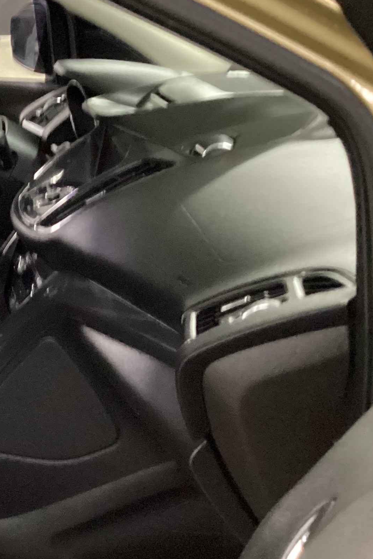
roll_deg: +2.7
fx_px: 1026
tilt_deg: -24.5
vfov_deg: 30.3
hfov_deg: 18.8
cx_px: -139
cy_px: 370
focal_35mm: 66
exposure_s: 1/24
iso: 800
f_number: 2.4
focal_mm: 3.3
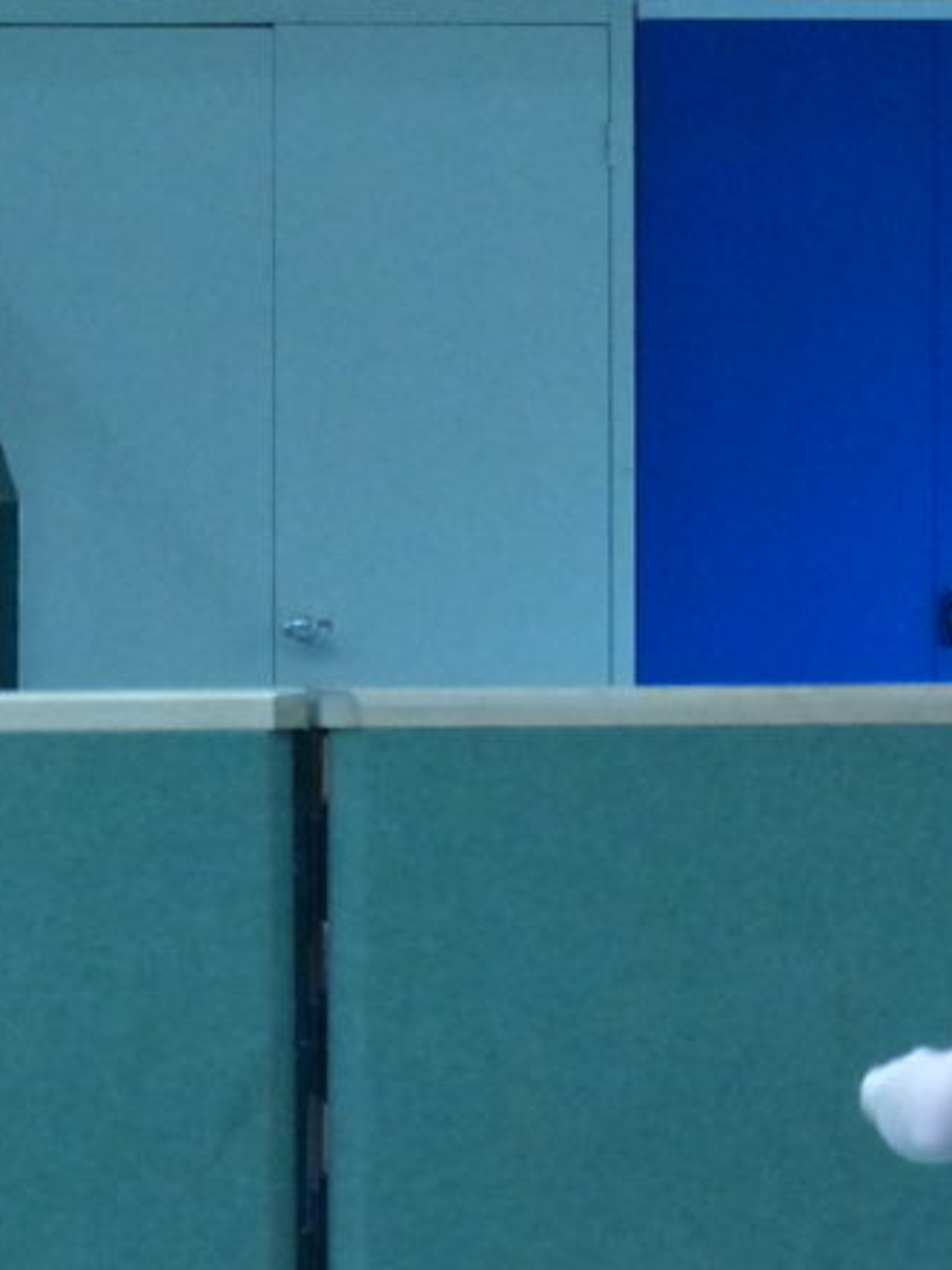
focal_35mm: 527
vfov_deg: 3.8
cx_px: 898
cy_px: 1247
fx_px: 19334
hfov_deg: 2.8
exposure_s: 1/125
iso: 1600
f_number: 4
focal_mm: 41.1
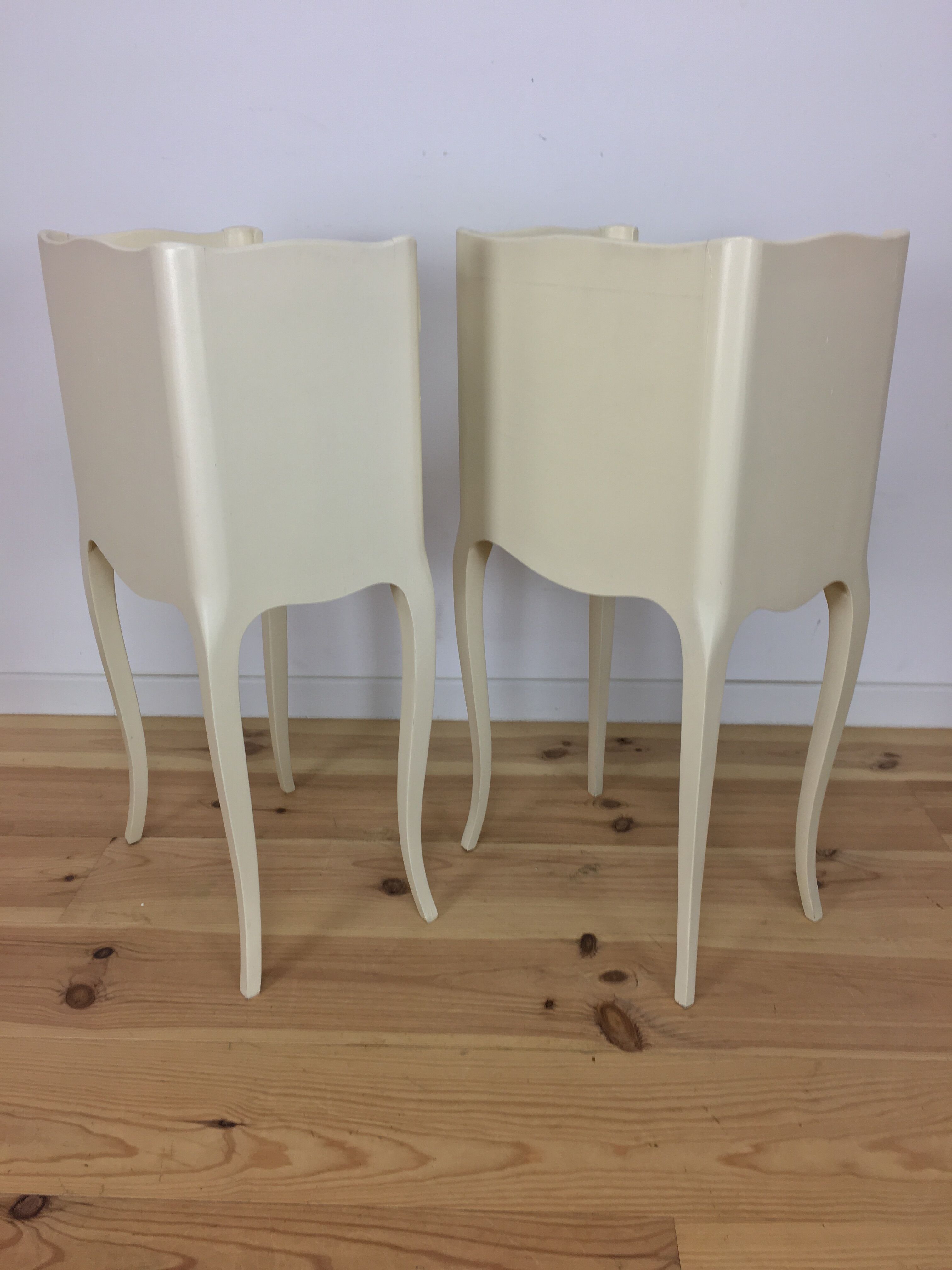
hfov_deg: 48.2
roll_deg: +1.4
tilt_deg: -21.9
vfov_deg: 61.7
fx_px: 1063
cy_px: 635
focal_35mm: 29
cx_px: 476
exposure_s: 1/33
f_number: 2.2
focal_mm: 4.15
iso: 32
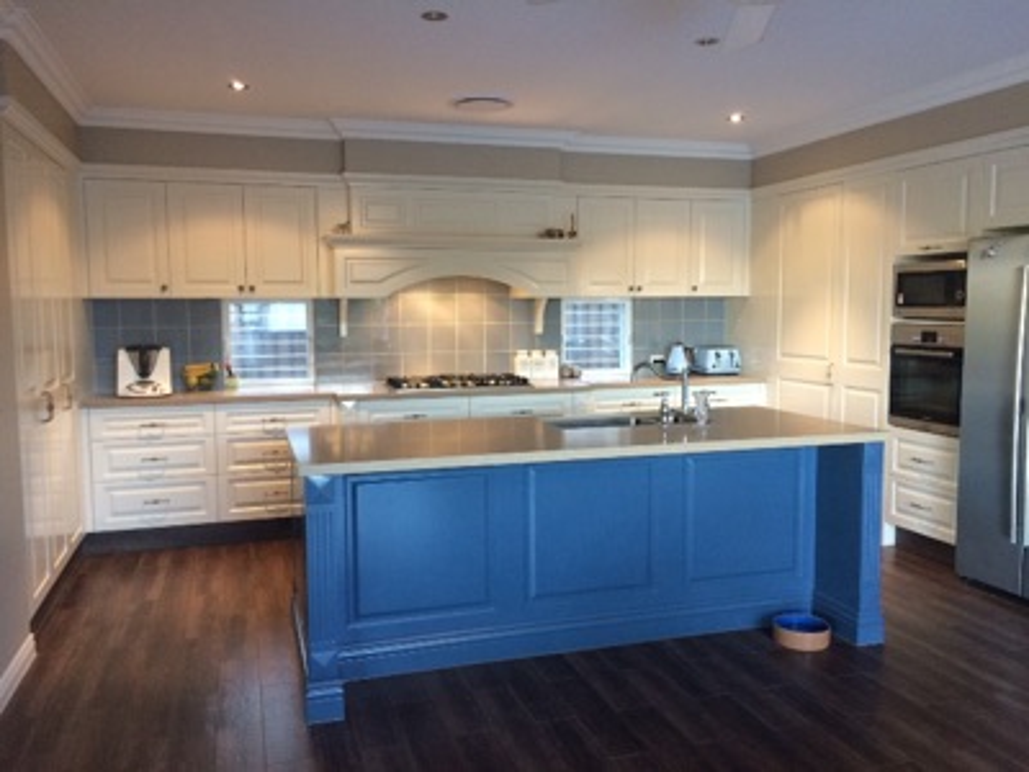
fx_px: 862
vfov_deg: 48.2
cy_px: 386
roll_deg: +0.5
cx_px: 514
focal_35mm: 29
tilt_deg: -4.5
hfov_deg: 61.7
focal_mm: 4.15
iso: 125
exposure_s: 1/30
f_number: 2.2
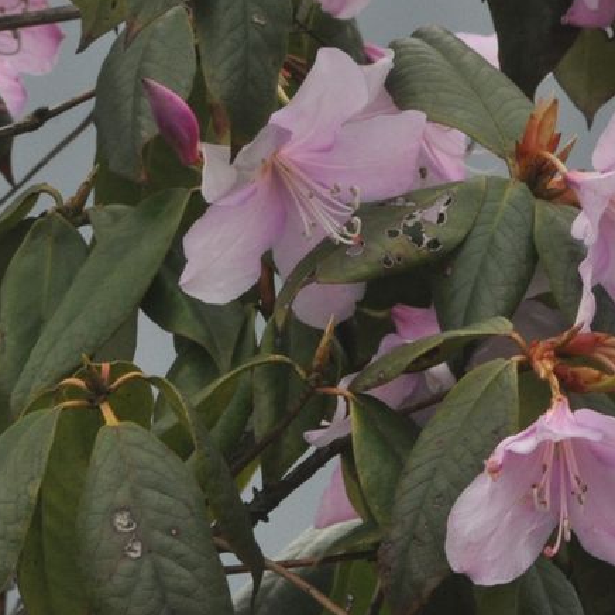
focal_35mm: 1518
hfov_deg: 1.2
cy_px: 256
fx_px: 30512
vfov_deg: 1.2
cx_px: 653
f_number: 25
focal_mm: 400
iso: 800
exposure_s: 1/200
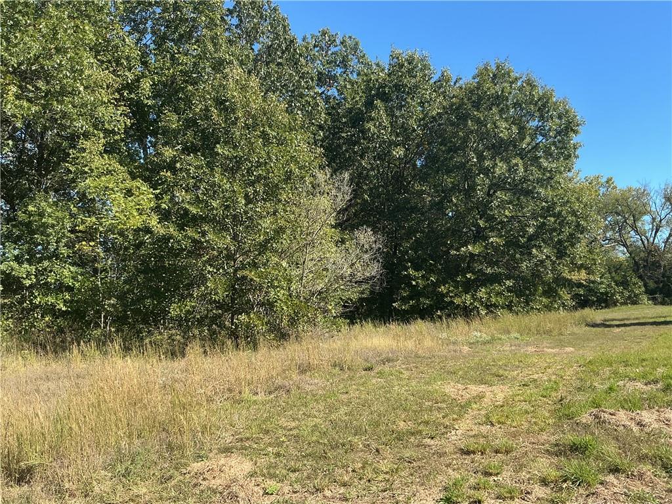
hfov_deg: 61.7
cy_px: 252
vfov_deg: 48.2
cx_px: 336
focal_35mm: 29
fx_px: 563
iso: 25
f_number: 1.8
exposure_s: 1/749
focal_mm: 3
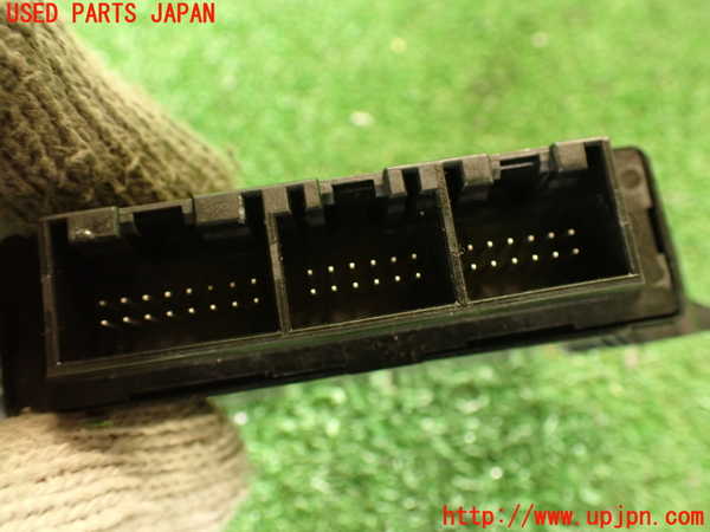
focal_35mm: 32
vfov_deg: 44.2
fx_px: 656
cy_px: 266
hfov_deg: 56.8
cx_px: 355
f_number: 2.4
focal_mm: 5.79
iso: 640
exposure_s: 1/30
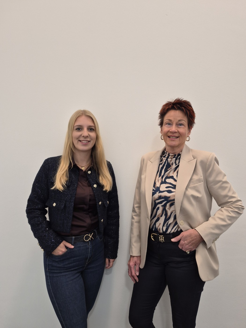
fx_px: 218
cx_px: 123
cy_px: 164
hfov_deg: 58.9
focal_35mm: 23
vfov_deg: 73.9
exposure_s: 1/100
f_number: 1.8
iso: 200
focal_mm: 5.4
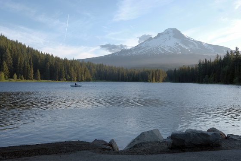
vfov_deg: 35.0
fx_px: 254
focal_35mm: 38
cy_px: 80
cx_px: 120
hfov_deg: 50.7
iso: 200
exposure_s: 1/60
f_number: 10
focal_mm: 25.4
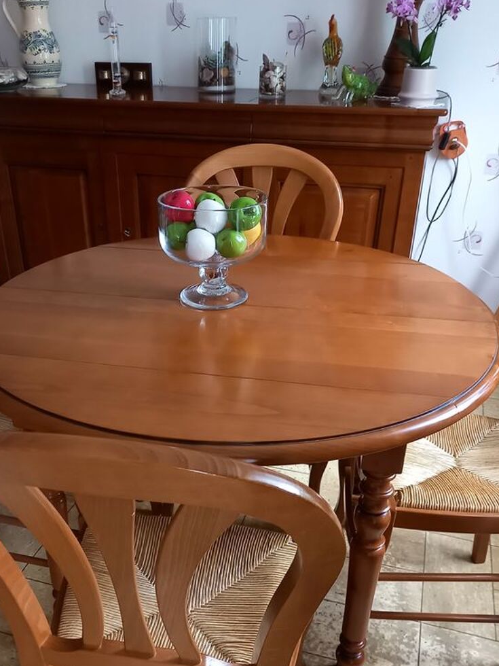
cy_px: 394
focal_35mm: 34
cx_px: 204
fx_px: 653
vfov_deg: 53.6
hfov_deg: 41.6
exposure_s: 1/50
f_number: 1.8
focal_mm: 4.65
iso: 400
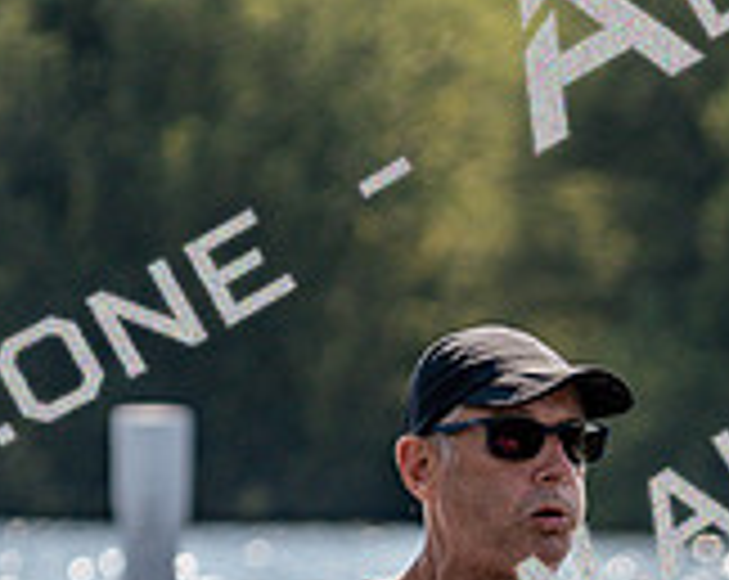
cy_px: 812
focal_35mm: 673
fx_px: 14494
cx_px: 765
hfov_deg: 2.9
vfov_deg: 2.3
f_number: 5.6
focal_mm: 200
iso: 160
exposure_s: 1/1600
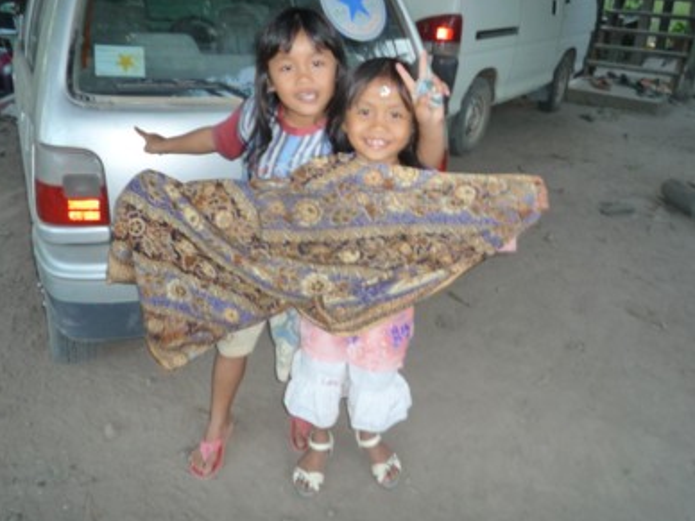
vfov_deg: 48.2
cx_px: 342
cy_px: 238
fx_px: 582
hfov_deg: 61.7
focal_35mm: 29
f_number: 2.8
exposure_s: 1/30
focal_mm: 4.4
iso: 160
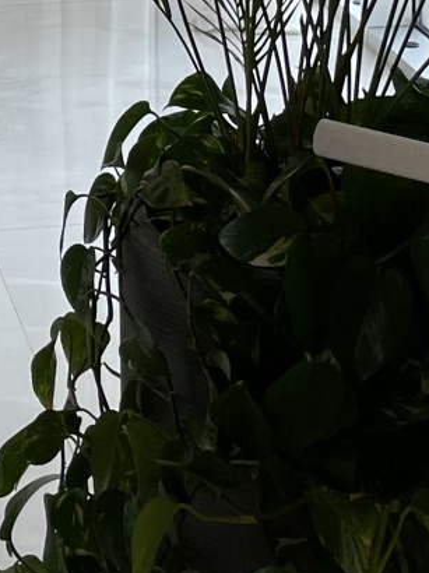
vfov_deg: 13.3
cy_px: -537
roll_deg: +0.6
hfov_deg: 11.3
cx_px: -6
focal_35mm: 130
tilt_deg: -0.6
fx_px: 2150
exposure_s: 1/133
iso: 32
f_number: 1.6
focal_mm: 4.2
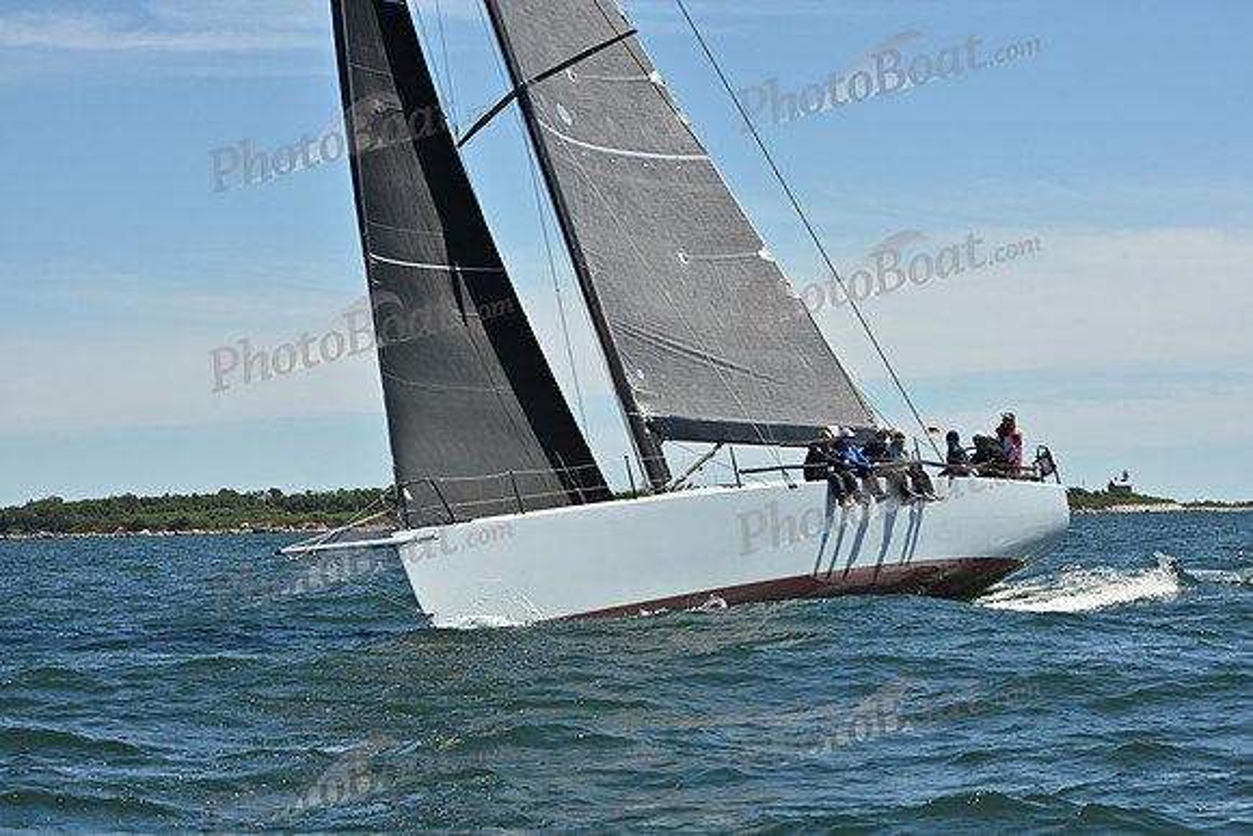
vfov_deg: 13.7
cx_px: 626
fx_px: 3481
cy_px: 418
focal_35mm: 100
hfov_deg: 20.4
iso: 320
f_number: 11
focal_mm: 100
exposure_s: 1/800
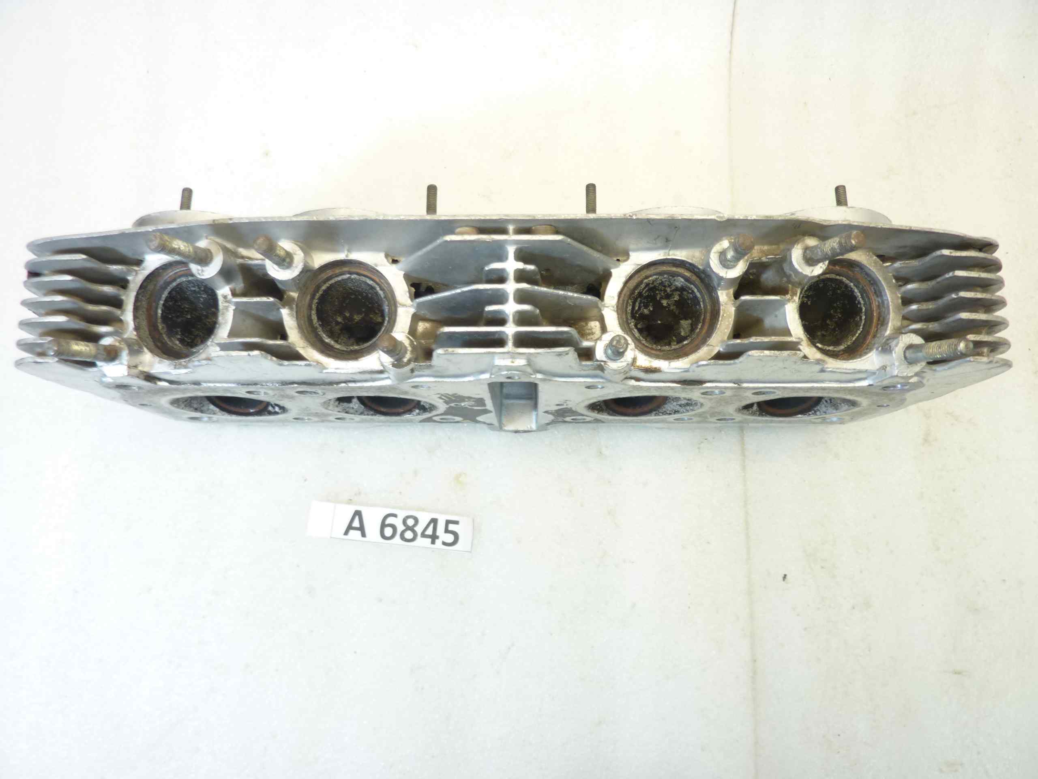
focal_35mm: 25
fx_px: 750
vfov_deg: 54.9
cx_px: 519
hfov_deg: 69.4
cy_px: 390
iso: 80
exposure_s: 1/15
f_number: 3.3
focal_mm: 4.1
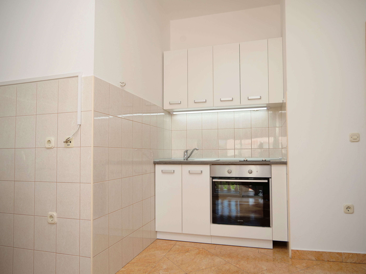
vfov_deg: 56.8
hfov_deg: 71.6
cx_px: 183
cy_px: 137
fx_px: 254
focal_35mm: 24
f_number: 4
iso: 200
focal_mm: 12
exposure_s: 1/125
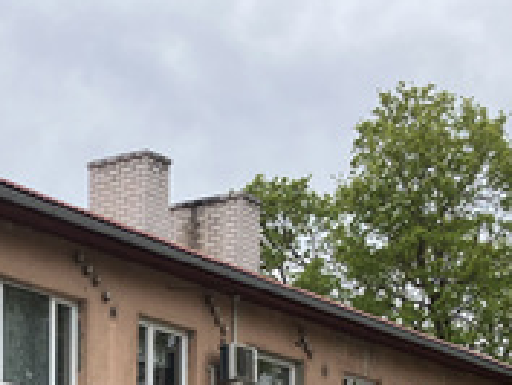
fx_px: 1406
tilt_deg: +2.0
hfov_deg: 20.4
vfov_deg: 14.6
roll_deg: -0.3
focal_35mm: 95
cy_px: 564
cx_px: 116
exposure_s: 1/991
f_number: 1.8
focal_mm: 3.99
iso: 32
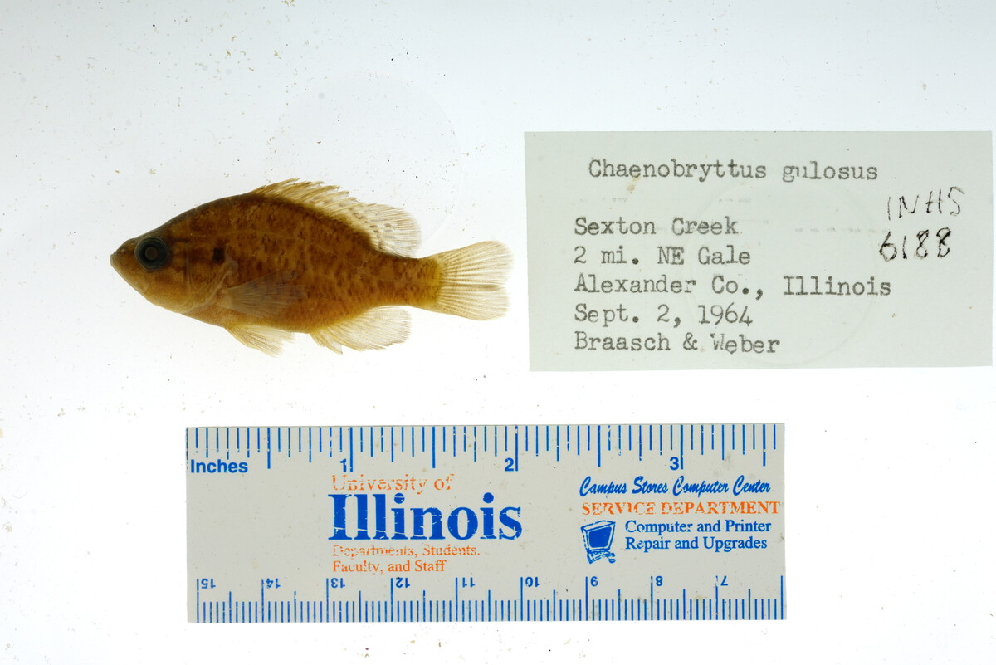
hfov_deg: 33.4
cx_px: 498
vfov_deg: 22.6
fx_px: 1661
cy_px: 332
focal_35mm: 60
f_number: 10
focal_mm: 60
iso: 100
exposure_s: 1/160
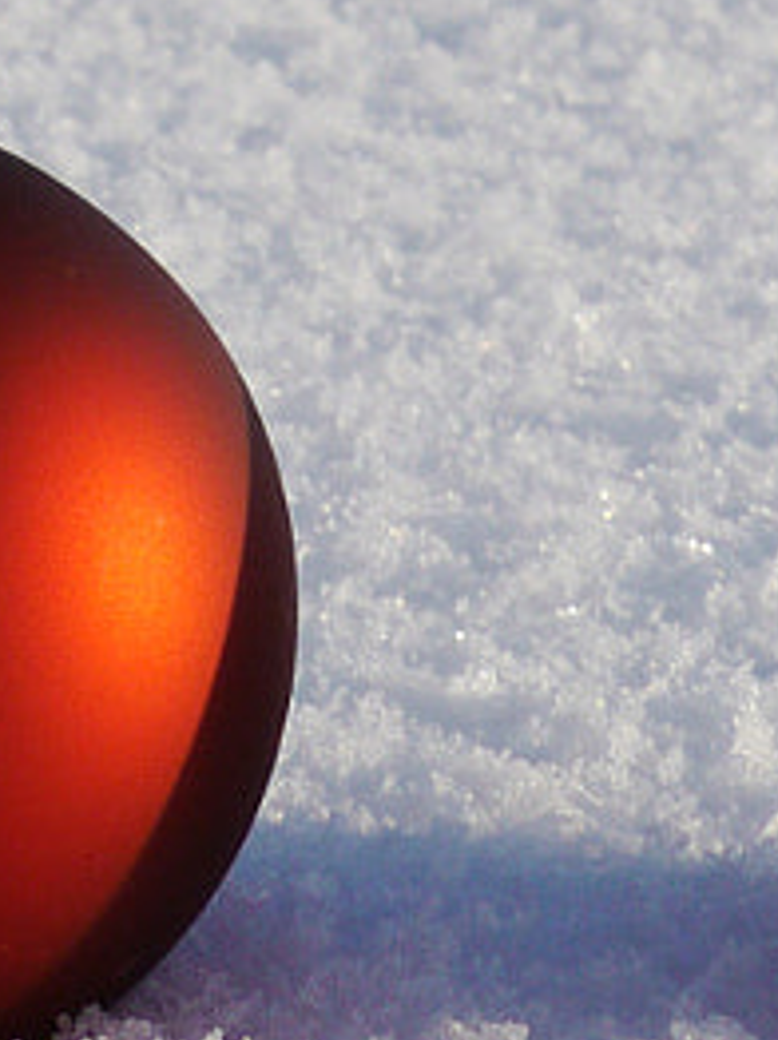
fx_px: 6603
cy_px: -1500
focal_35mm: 220
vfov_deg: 8.2
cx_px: -183
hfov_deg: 6.7
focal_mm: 18
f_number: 9
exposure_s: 1/200
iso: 160
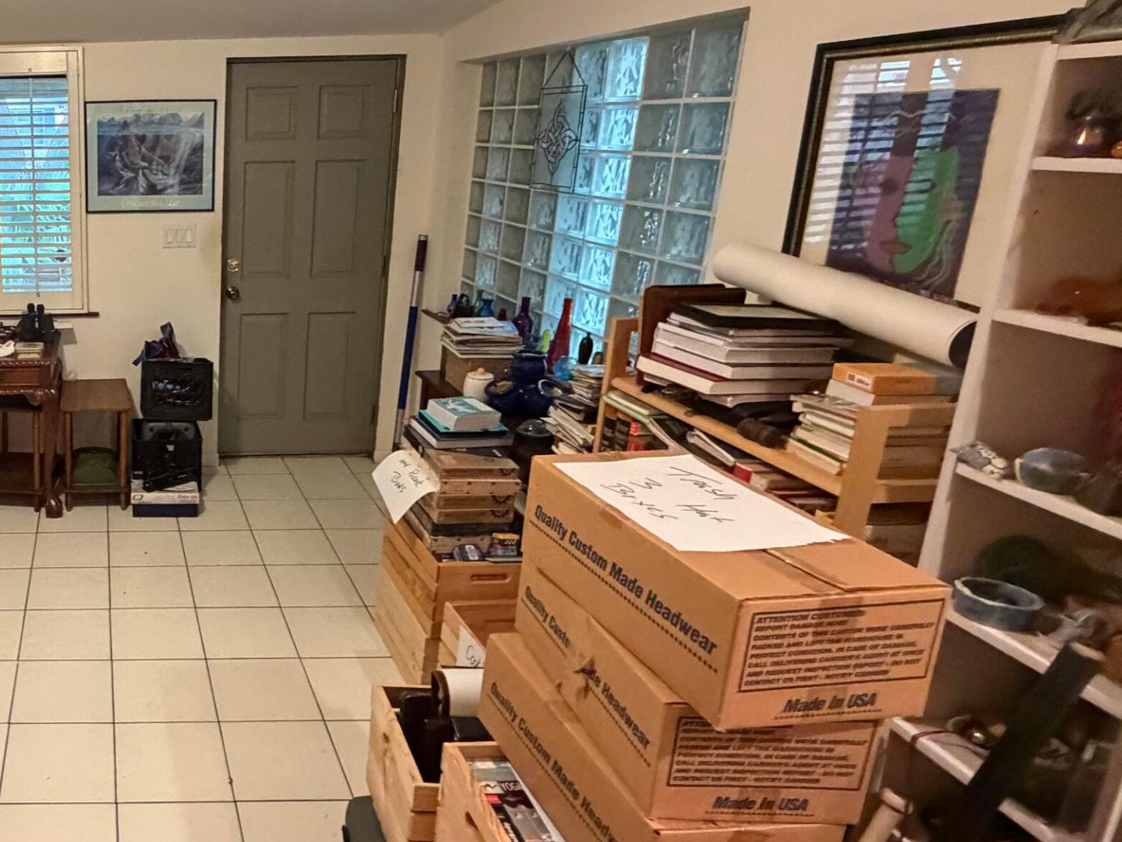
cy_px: 365
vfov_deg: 51.2
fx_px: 875
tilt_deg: -16.4
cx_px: 94
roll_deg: +1.5
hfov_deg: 55.7
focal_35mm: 27
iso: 800
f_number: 2.2
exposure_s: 1/60
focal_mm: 2.22
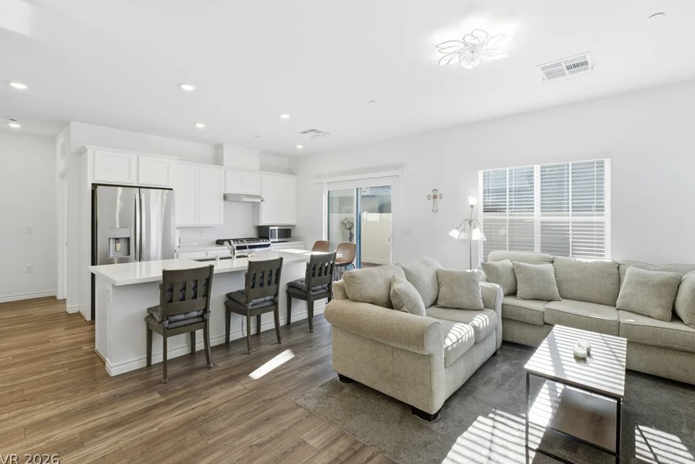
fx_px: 309
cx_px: 358
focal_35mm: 16
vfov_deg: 73.7
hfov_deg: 96.7
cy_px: 223
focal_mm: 10
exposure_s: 1/2500
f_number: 7.1
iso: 500
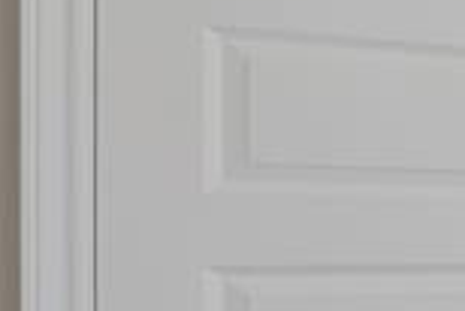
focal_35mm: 80
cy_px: 308
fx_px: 1034
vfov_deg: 16.7
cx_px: 1467
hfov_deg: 10.7
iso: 640
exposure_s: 1/13
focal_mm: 12
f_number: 9
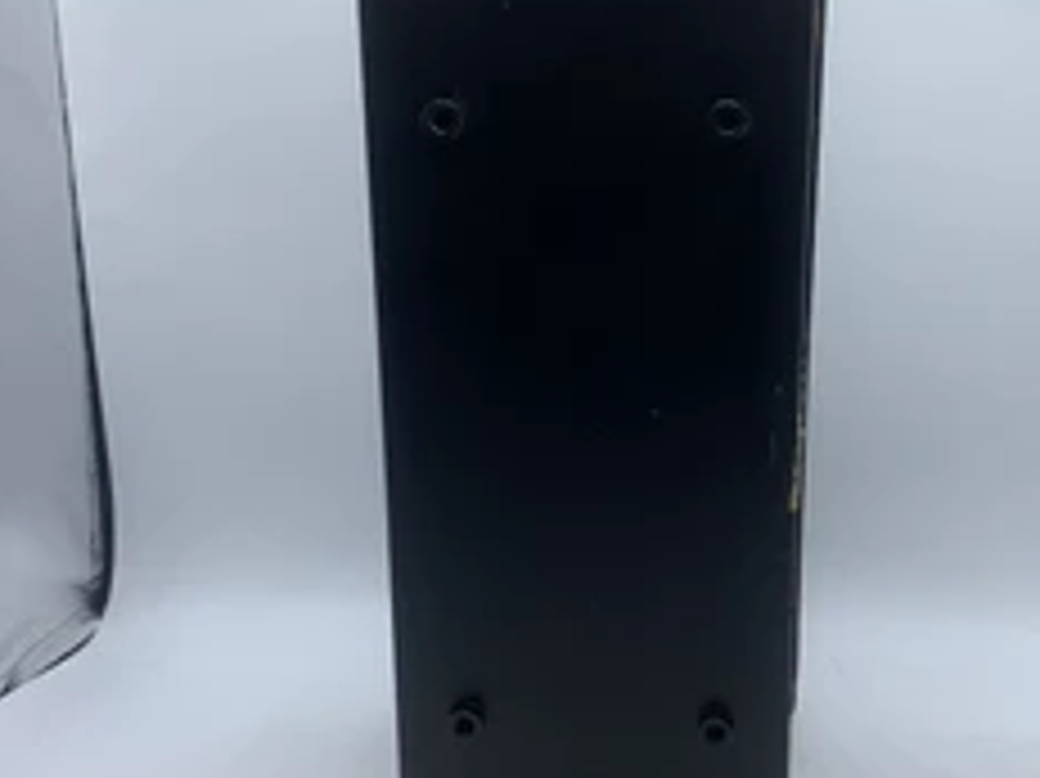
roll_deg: -1.6
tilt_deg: -12.6
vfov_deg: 32.1
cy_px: 432
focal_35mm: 45
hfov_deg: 42.0
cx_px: 608
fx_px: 1351
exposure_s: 1/737
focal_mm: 4.25
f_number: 1.8
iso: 25
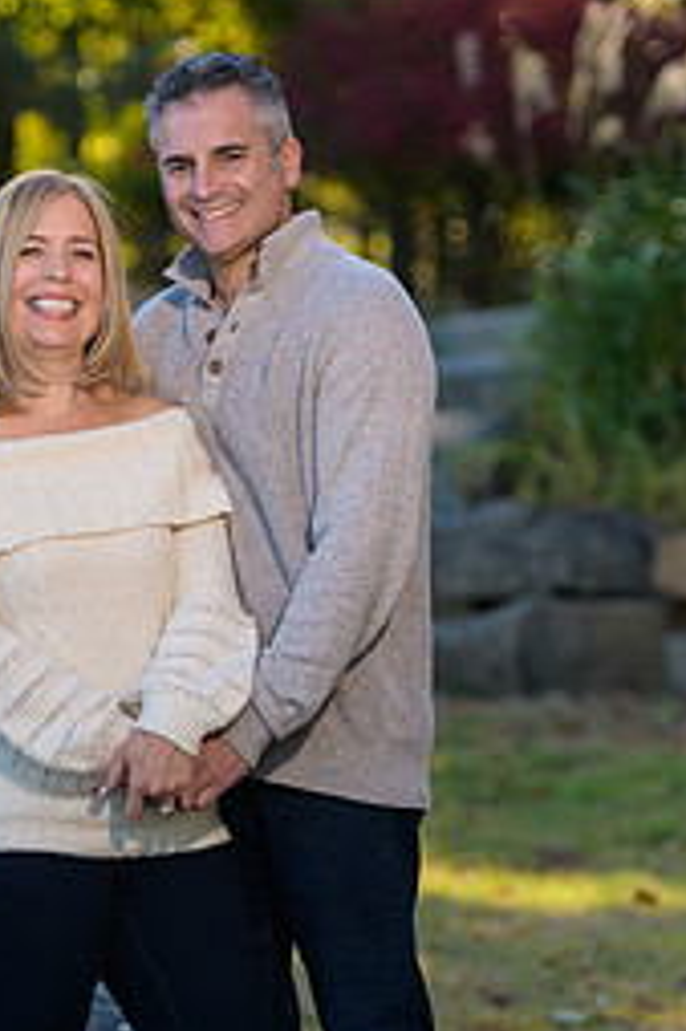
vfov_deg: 11.1
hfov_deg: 7.4
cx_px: 231
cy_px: 629
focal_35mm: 186
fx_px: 5323
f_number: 3.2
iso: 200
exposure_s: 1/500
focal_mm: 105
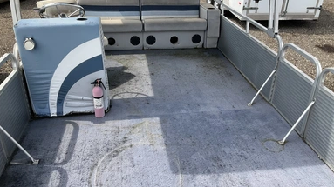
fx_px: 292
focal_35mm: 33
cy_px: 87
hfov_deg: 59.5
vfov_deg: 35.6
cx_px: 168
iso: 25
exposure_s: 1/997
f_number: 1.8
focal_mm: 3
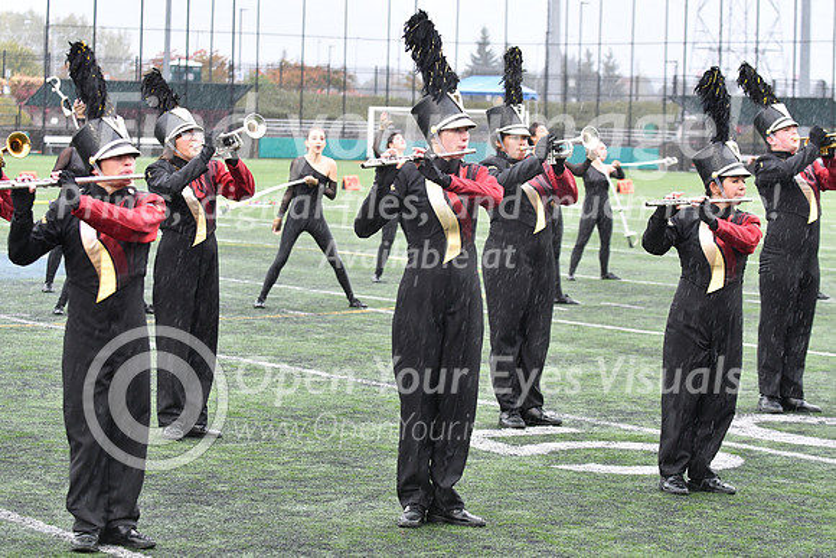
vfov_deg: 13.0
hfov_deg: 19.5
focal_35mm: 105
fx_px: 2439
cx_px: 418
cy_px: 279
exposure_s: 1/250
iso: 1000
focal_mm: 70
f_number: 4
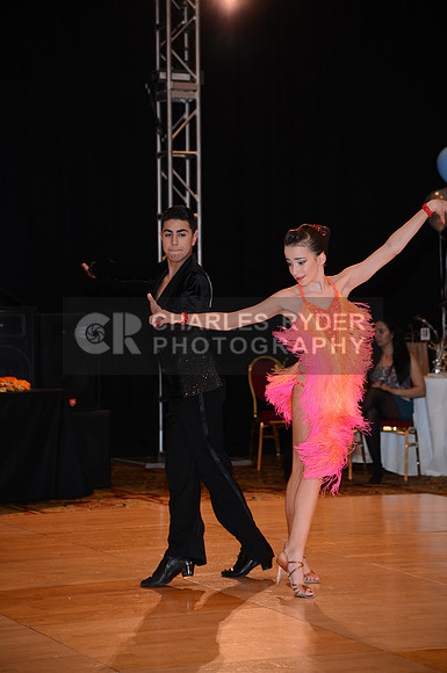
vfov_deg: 20.4
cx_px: 224
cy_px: 336
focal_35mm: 100
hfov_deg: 13.6
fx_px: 1868
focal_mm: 100
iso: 2000
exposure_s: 1/200
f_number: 4.5
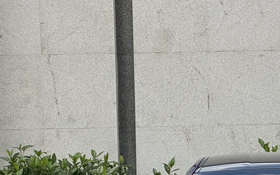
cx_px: 292
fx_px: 1701
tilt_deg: -4.7
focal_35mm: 223
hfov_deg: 9.3
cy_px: 270
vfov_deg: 5.8
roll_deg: +1.5
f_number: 2.8
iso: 25
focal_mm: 9
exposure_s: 1/649
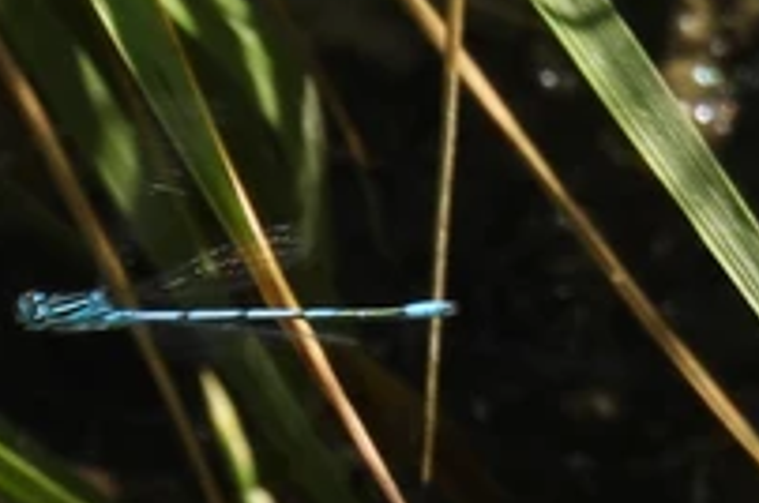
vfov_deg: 0.6
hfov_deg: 1.0
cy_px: 571
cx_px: -101
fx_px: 45172
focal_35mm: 2146
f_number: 6.3
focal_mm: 116
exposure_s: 1/250
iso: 100
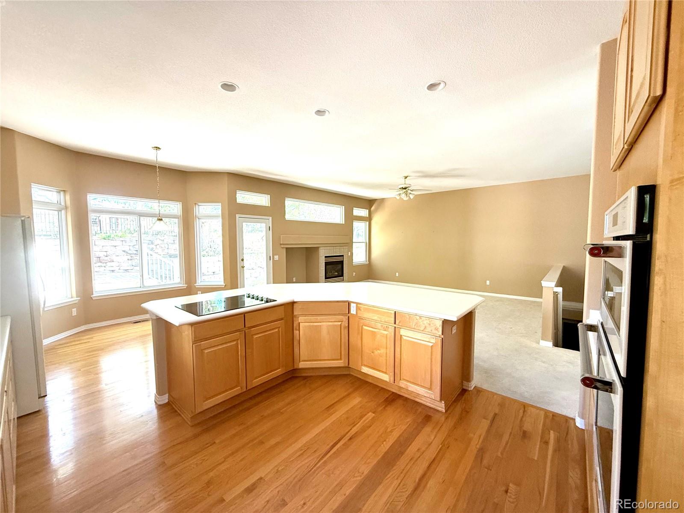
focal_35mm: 14
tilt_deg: -2.6
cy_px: 256
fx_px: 277
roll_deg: -0.4
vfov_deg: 85.7
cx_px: 342
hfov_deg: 102.1
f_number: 2.2
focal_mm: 2.22
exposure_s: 1/99
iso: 200
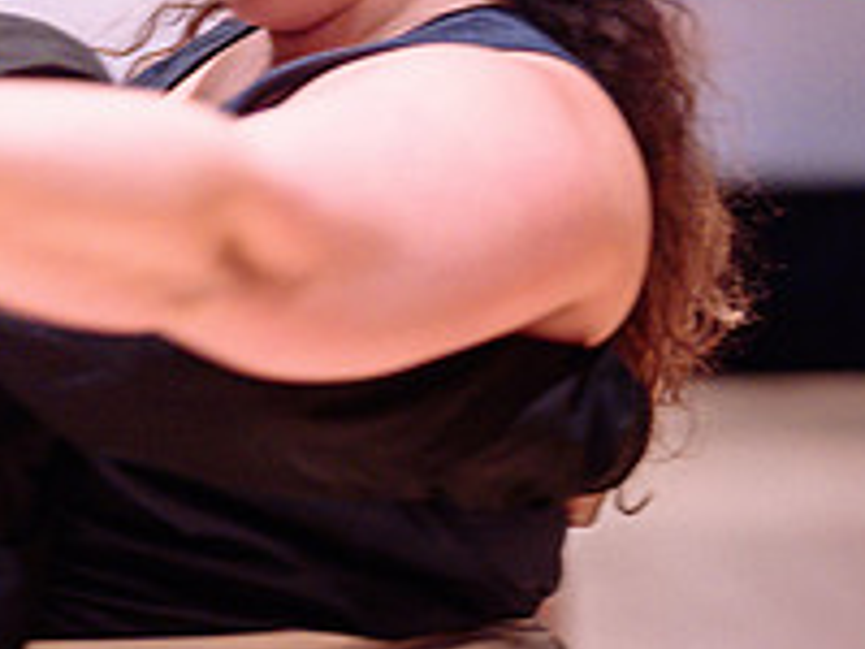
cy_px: 229
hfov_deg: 12.9
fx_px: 3798
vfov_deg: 9.8
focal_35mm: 152
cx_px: 660
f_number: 1.2
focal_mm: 50
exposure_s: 1/250
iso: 1600
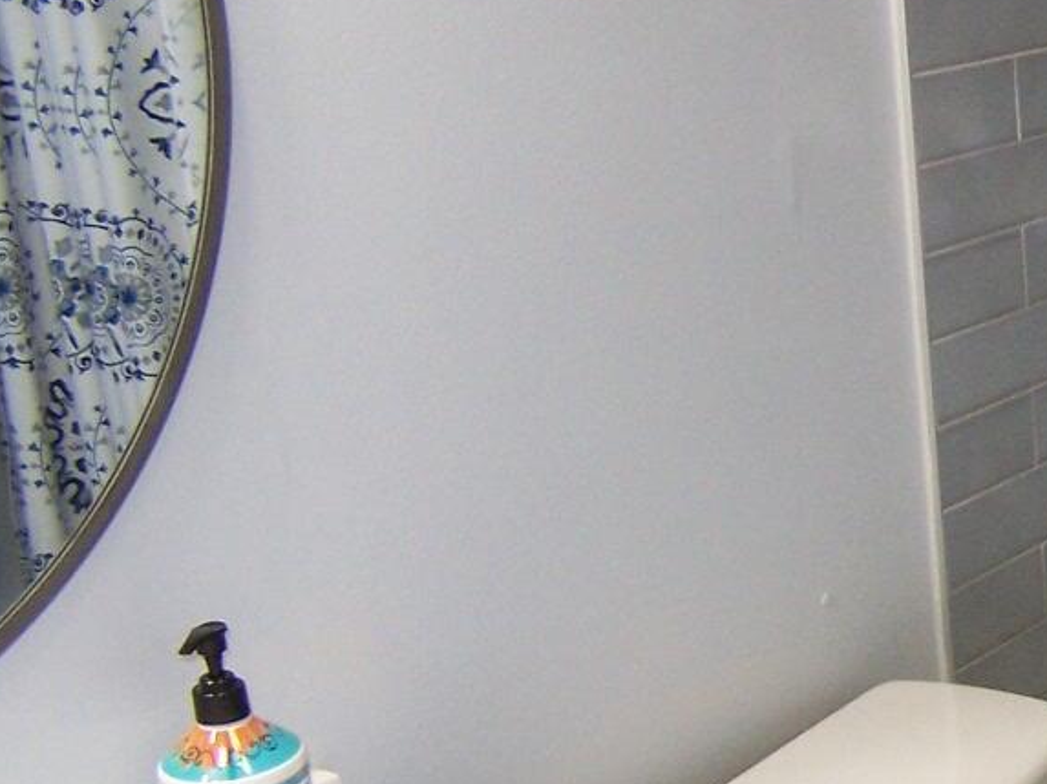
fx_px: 3113
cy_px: 568
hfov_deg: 17.8
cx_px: 1380
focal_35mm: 103
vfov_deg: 14.3
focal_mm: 6.3
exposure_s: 1/45
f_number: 2.8
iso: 140
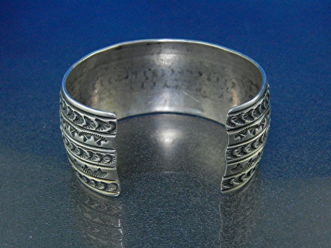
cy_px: 124
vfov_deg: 28.0
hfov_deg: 36.8
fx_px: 497
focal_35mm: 52
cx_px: 166
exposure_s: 1/30
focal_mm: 9.3
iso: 800
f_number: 7.8
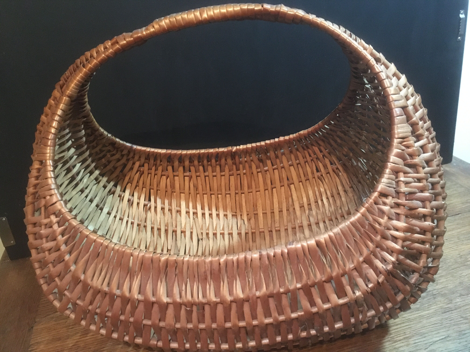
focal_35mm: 29
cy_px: 176
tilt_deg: -25.0
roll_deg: +6.6
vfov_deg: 48.2
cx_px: 235
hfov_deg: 61.7
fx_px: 394
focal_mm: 4.15
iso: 320
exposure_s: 1/17
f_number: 2.2
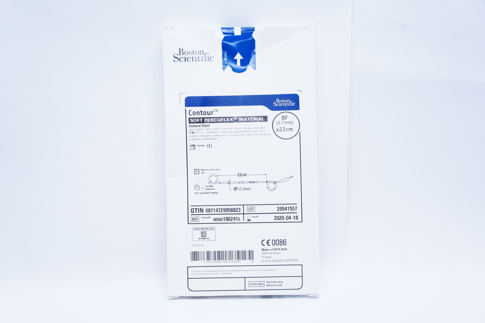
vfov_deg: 35.4
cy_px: 162
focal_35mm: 38
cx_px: 242
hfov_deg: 51.3
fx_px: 505
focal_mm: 25
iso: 1600
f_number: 5
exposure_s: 1/125
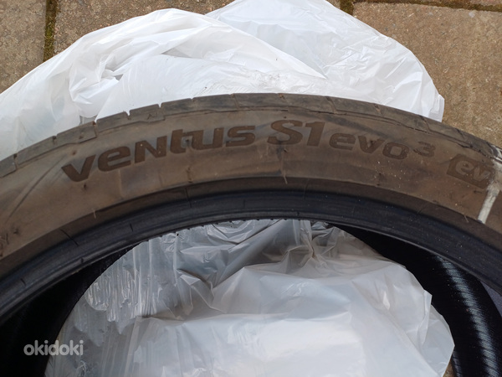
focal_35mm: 25
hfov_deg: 69.4
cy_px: 188
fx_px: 363
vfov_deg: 54.9
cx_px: 251
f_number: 1.8
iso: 50
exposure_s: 1/104
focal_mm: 4.65
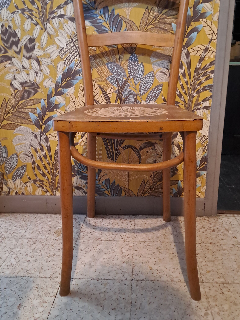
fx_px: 305
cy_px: 141
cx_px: 125
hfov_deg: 42.9
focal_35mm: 33
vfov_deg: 55.2
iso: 800
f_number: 1.8
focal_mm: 4.65
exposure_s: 1/20
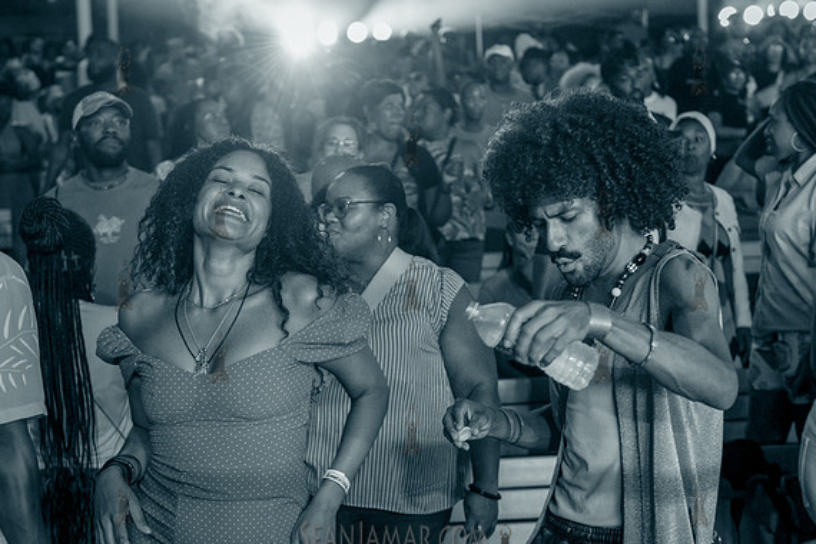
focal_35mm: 63
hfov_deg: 31.9
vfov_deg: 21.5
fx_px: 1428
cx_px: 373
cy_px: 338
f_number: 3.2
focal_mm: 50
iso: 5000
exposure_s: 1/160
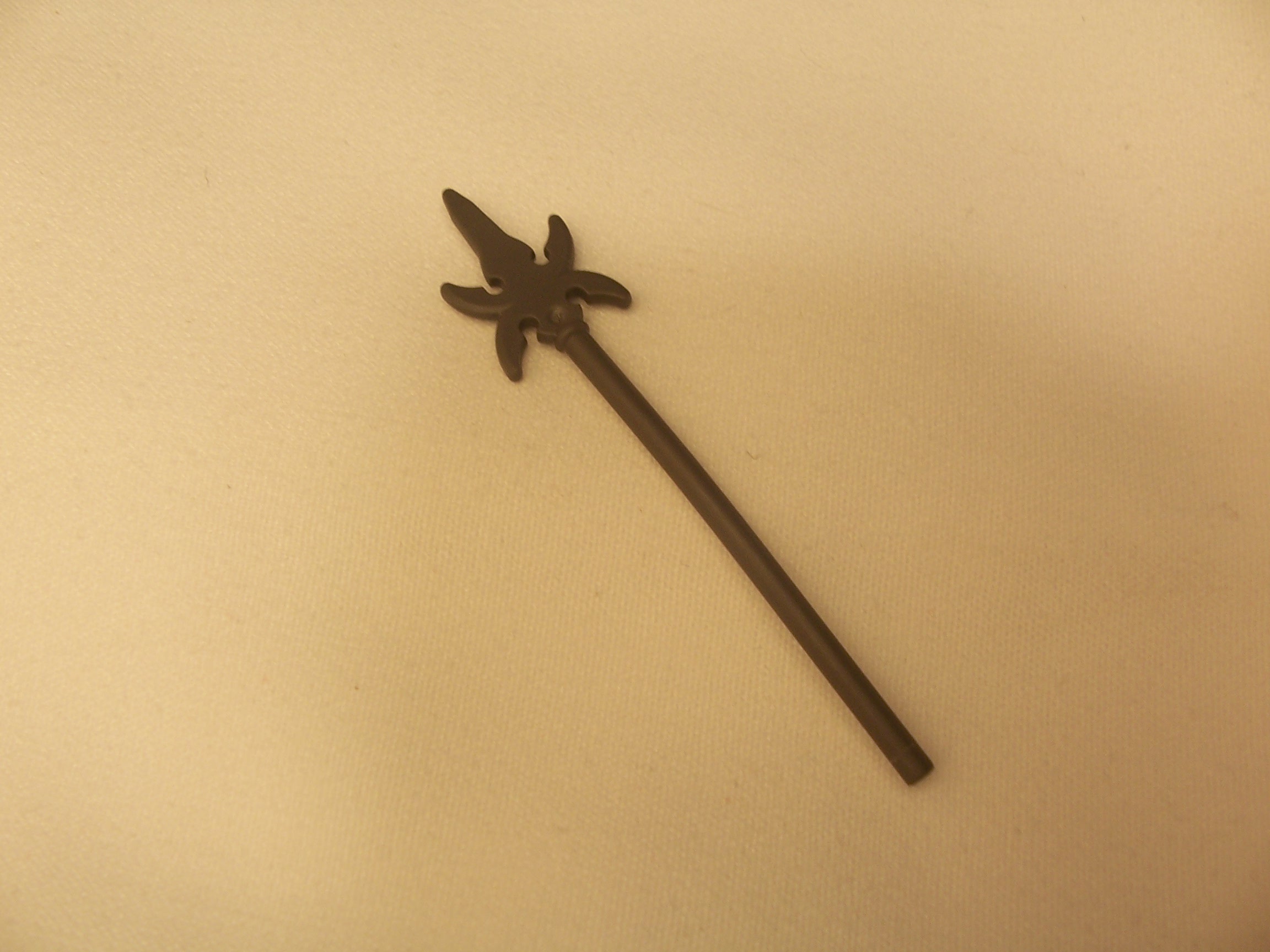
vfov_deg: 40.7
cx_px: 635
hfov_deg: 52.6
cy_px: 476
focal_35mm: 35
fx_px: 1284
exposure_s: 1/45
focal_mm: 6
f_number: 2.8
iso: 80
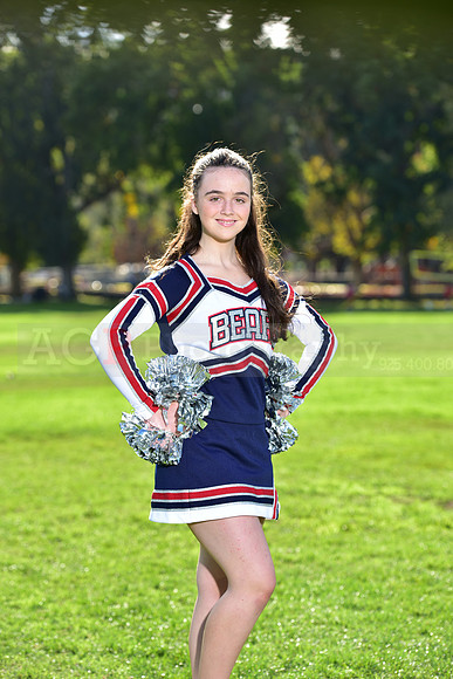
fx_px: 1924
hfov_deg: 13.4
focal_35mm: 102
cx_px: 226
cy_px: 340
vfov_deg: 20.0
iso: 80
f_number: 5.6
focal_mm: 102
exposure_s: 1/250
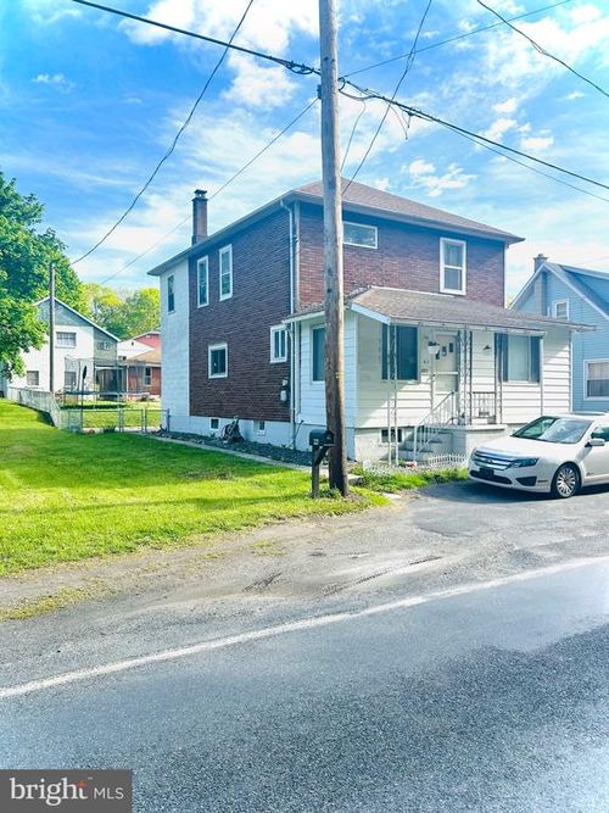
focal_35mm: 26
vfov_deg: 67.3
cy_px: 406
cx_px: 304
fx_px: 610
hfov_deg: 53.0
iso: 50
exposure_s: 1/2353
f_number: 1.5
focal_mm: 5.7
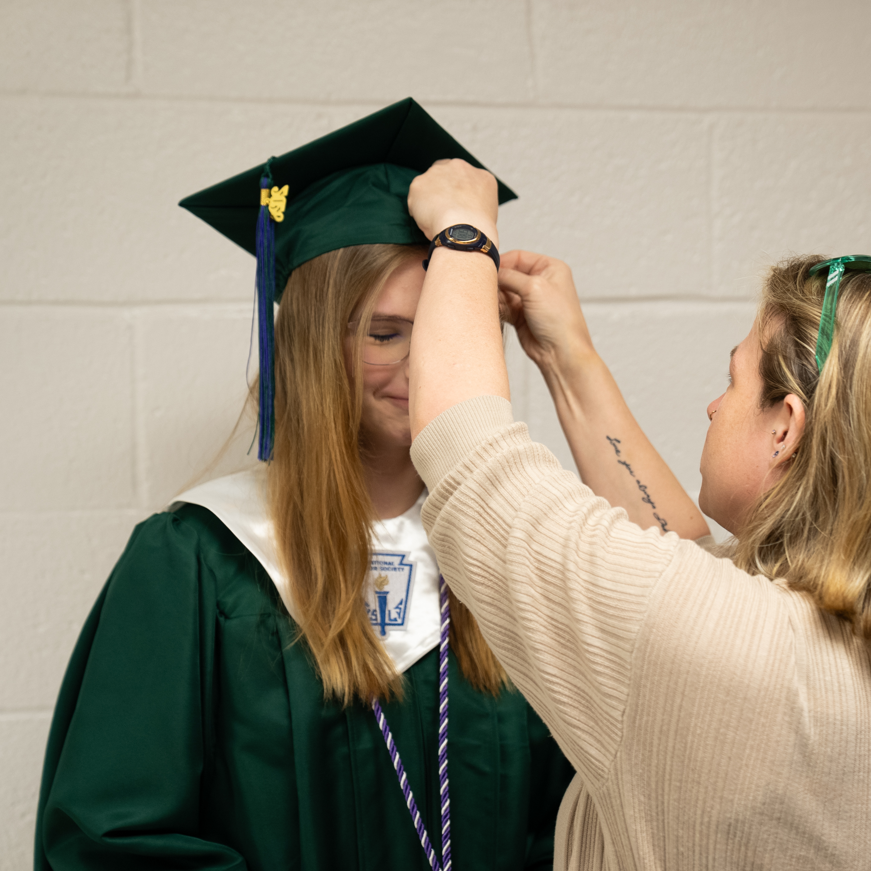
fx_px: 2334
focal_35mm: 82
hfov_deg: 21.0
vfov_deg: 21.1
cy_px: 436
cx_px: 608
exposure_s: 1/125
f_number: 2.8
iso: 640
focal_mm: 64
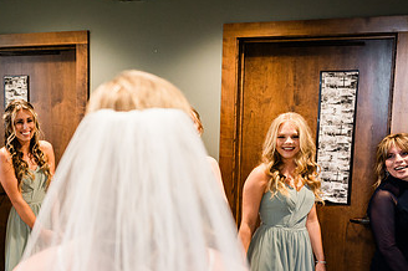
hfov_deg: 37.0
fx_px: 600
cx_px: 123
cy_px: 194
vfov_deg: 25.2
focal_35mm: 53
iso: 1000
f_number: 2.8
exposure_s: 1/200
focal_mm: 30
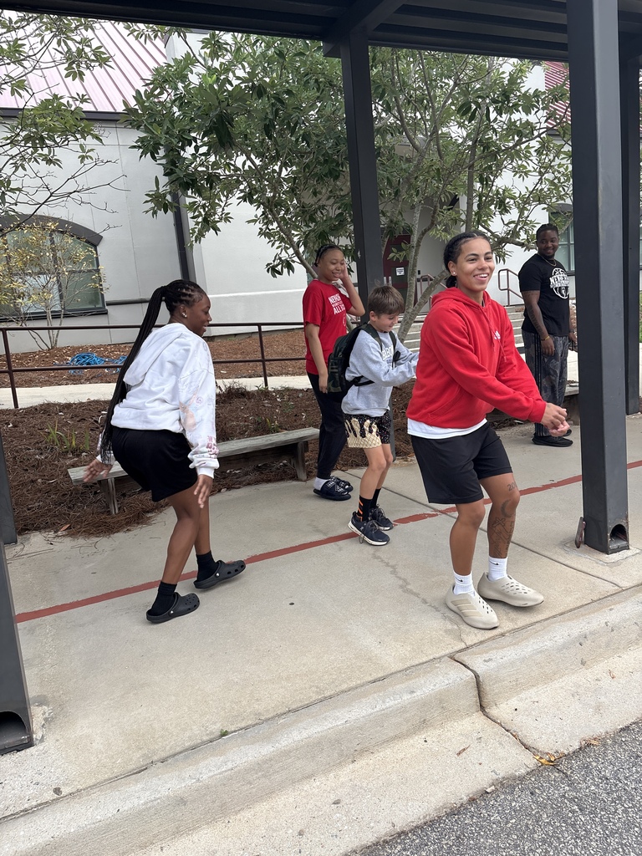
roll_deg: +4.8
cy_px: 428
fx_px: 643
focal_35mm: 26
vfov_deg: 67.3
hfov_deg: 53.1
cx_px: 321
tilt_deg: -8.6
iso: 40
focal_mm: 5.96
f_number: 1.6
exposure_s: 1/121
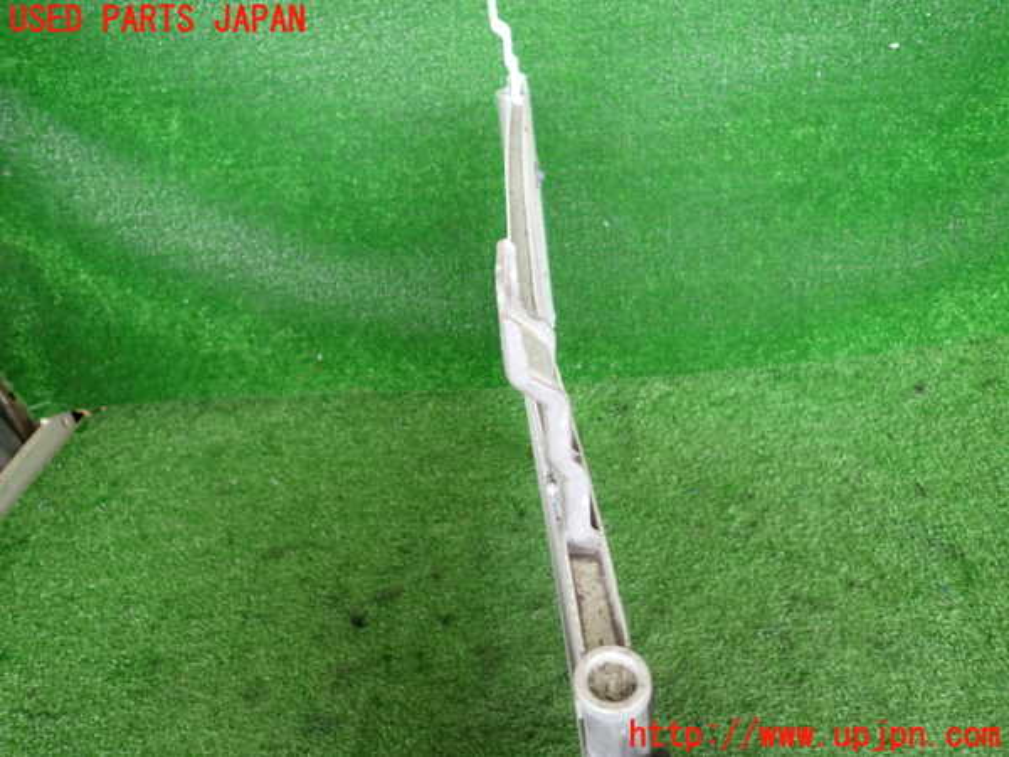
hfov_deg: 69.4
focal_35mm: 25
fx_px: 729
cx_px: 504
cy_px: 378
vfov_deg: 54.9
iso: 200
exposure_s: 1/100
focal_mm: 4.5
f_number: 2
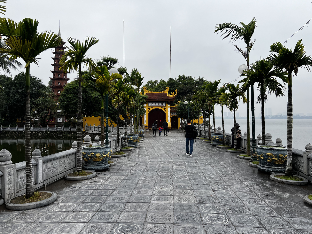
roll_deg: +1.3
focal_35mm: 26
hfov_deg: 67.3
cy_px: 117
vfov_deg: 53.1
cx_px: 156
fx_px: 234
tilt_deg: +0.1
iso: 50
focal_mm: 5.7
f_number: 1.5
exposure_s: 1/880
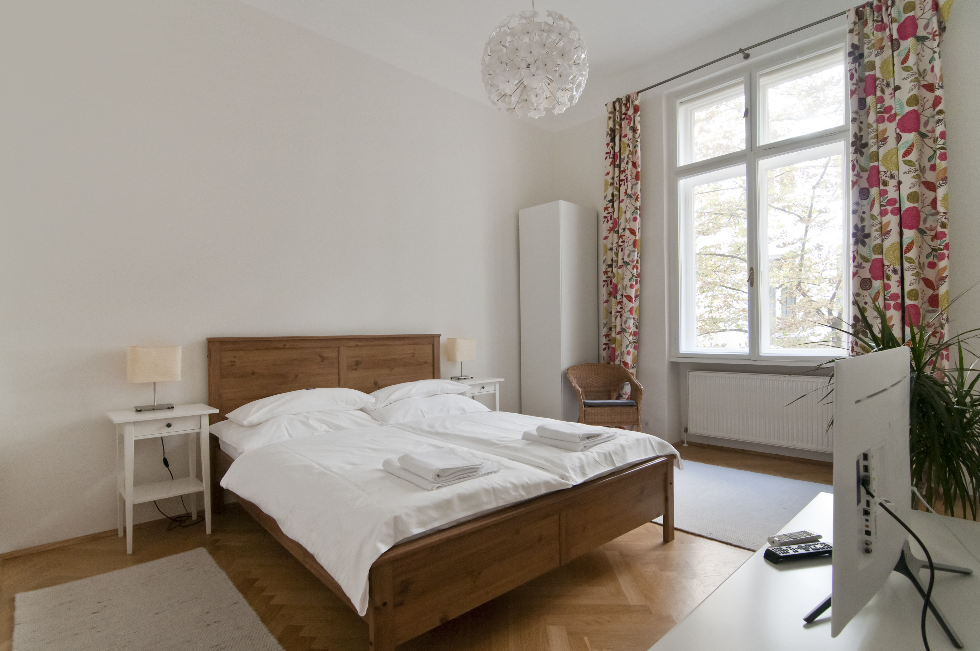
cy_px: 326
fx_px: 449
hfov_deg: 95.1
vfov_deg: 71.9
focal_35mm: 16
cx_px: 490
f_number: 5
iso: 800
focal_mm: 11
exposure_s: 1/50
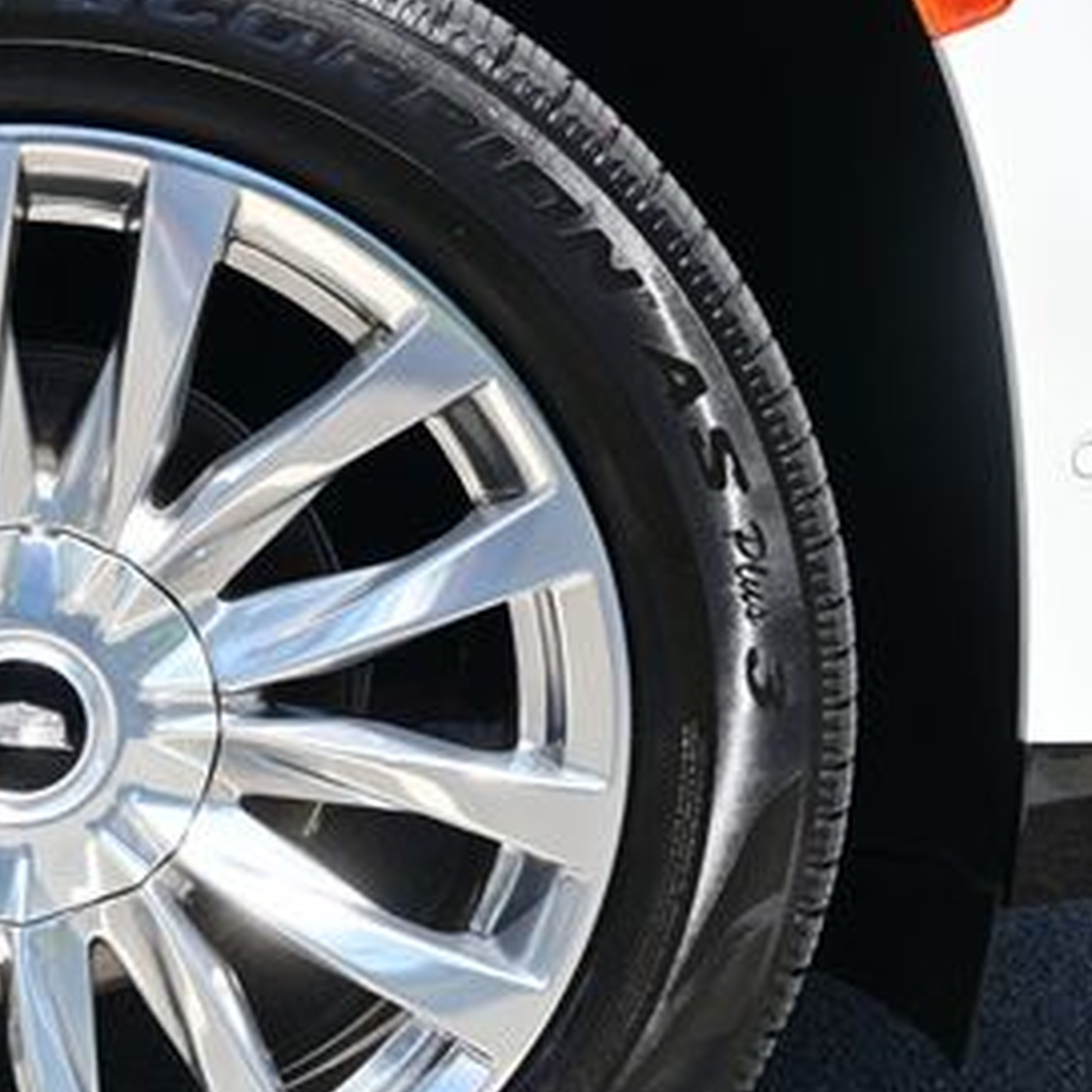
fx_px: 3266
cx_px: 20
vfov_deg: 19.0
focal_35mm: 92
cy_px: 630
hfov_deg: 18.5
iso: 100
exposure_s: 1/200
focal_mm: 30.5
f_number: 7.1
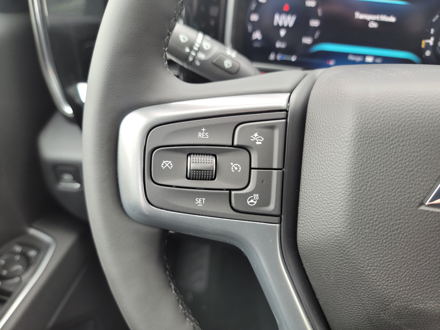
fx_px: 305
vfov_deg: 56.8
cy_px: 165
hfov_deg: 71.6
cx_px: 220
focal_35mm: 24
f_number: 1.8
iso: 100
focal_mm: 6.7
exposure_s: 1/120
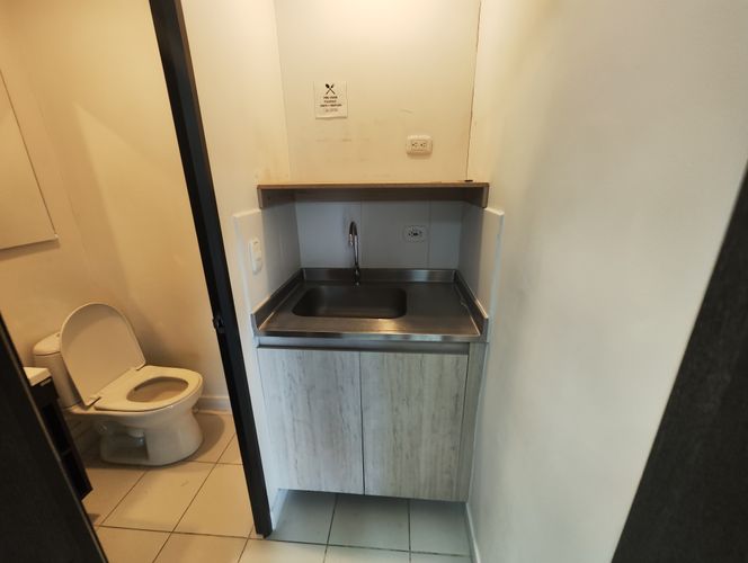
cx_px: 374
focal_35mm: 14
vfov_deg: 85.8
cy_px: 282
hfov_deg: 102.0
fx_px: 303
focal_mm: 2.16
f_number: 2.2
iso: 396
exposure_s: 1/30
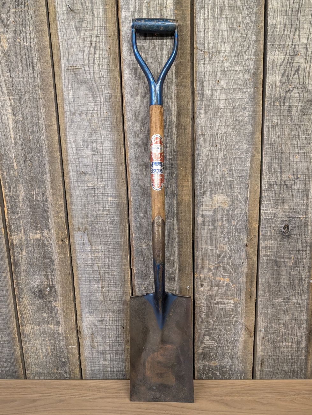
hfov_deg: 56.9
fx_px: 288
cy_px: 208
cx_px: 156
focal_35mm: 24
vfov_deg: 71.5
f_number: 1.68
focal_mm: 6.9
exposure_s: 1/40
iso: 599
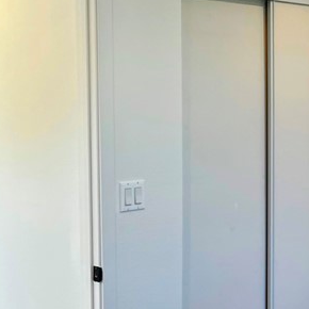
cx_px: 370
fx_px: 788
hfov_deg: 20.7
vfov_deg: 22.2
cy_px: 166
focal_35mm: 78
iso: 40
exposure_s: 1/120
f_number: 1.6
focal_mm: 5.1
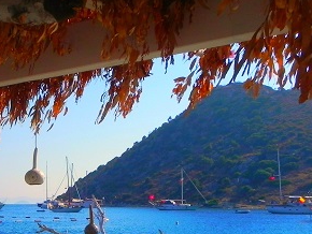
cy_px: 202
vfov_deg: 21.9
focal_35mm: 66
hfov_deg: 27.9
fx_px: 595
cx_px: 13
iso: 160
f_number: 8
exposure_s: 1/483
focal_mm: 5.2
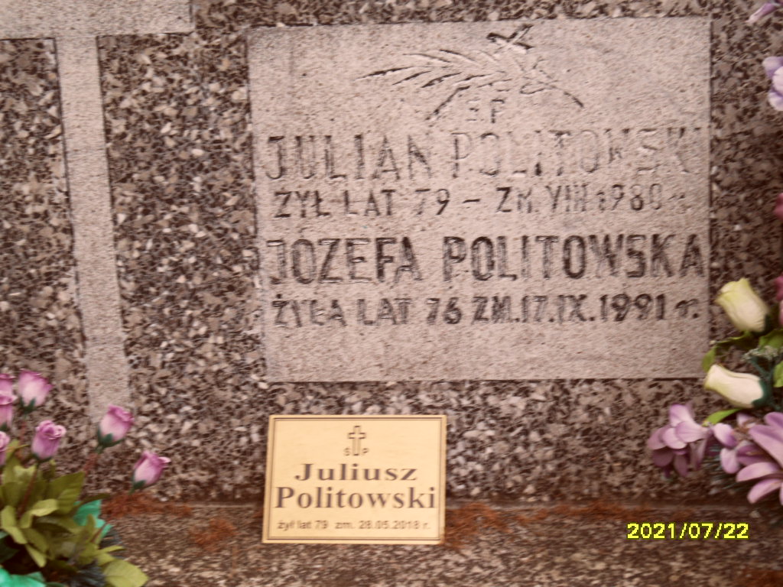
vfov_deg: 18.4
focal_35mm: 80
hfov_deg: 24.4
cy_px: 294
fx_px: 1810
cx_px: 392
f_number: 4.2
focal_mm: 13.2
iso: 80
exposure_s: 1/125
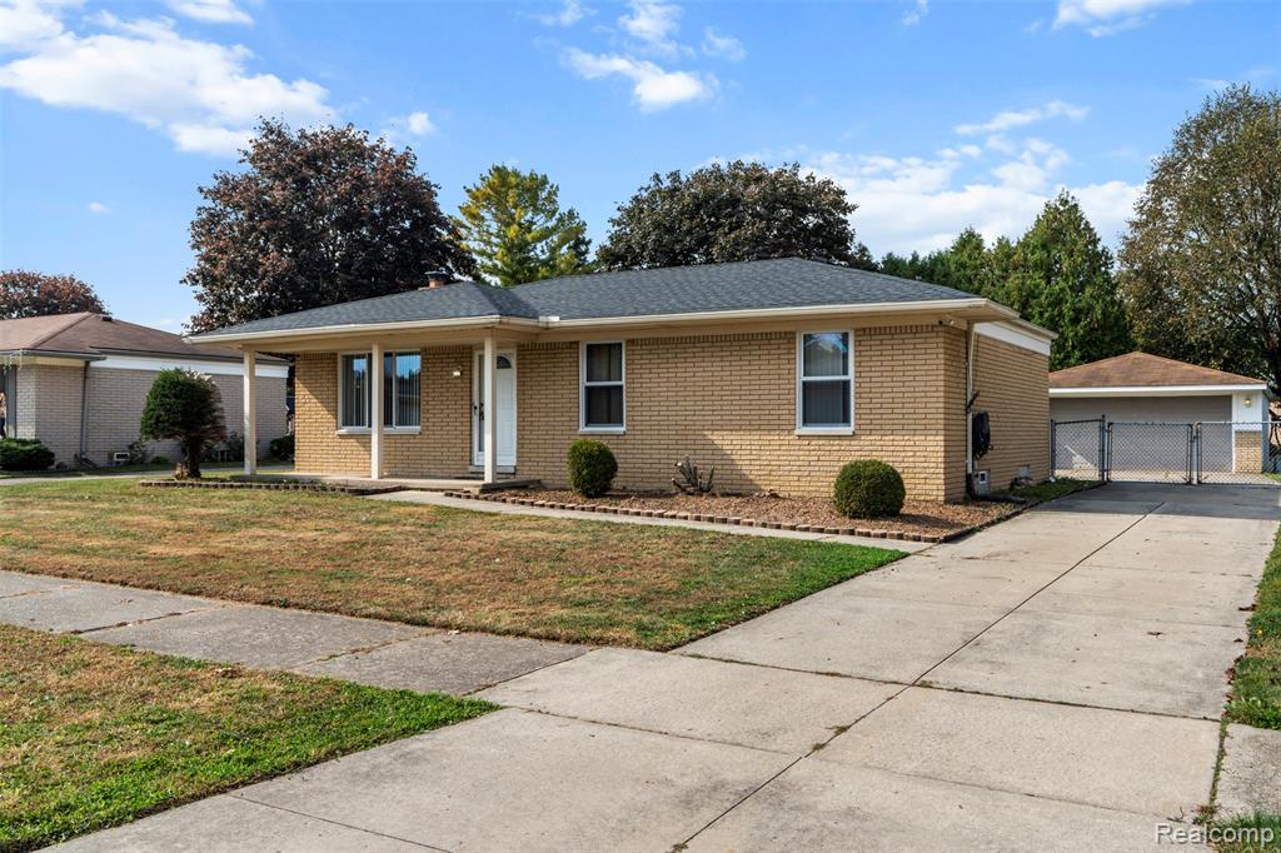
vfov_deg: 42.3
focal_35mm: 31
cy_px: 426
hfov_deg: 60.3
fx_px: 1103
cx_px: 640
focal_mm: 31
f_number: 8
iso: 100
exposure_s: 1/250
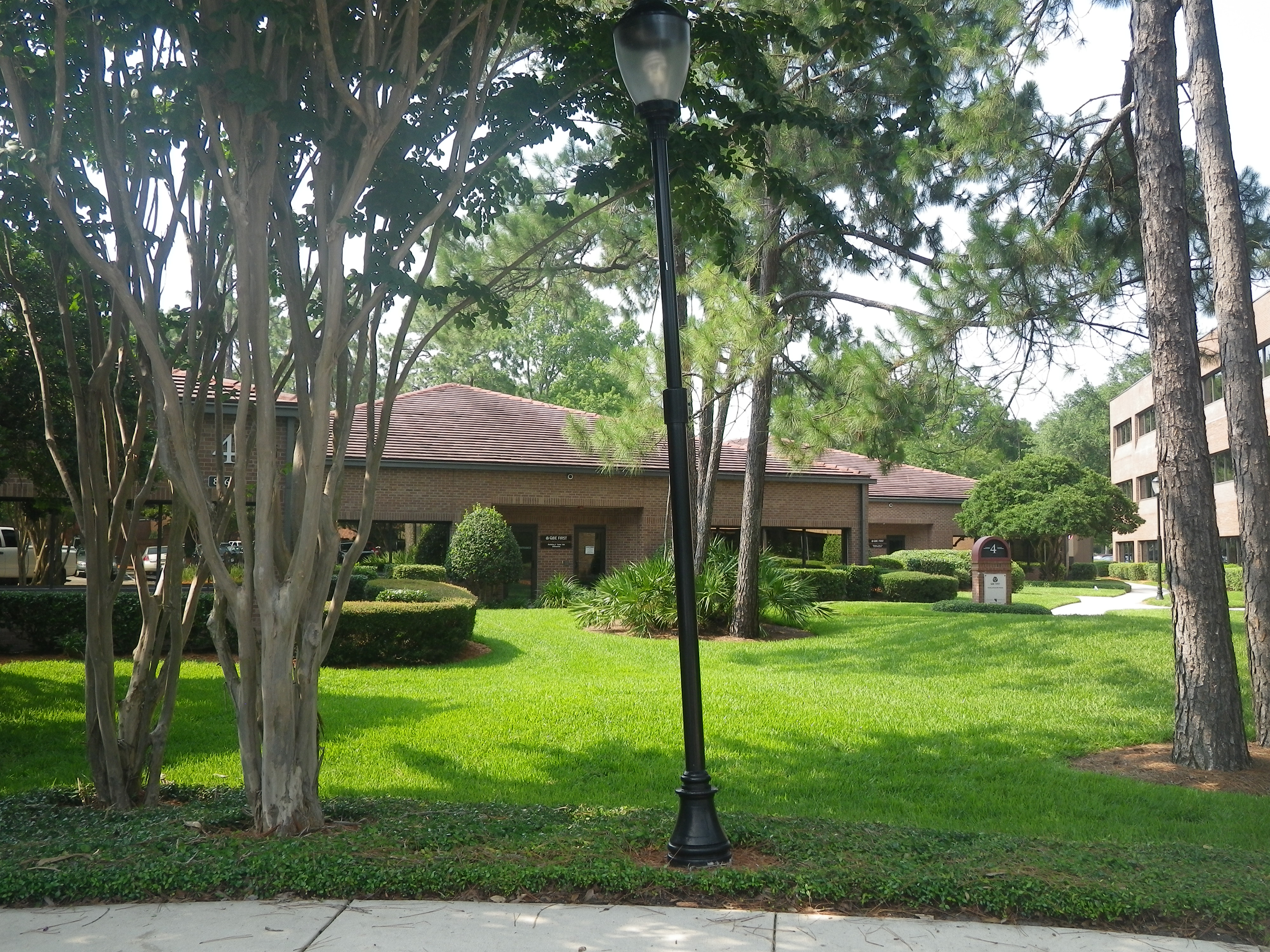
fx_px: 1247
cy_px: 476
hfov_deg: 54.0
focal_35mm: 34
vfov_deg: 41.8
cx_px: 635
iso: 80
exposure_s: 1/160
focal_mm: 6.1
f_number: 3.8
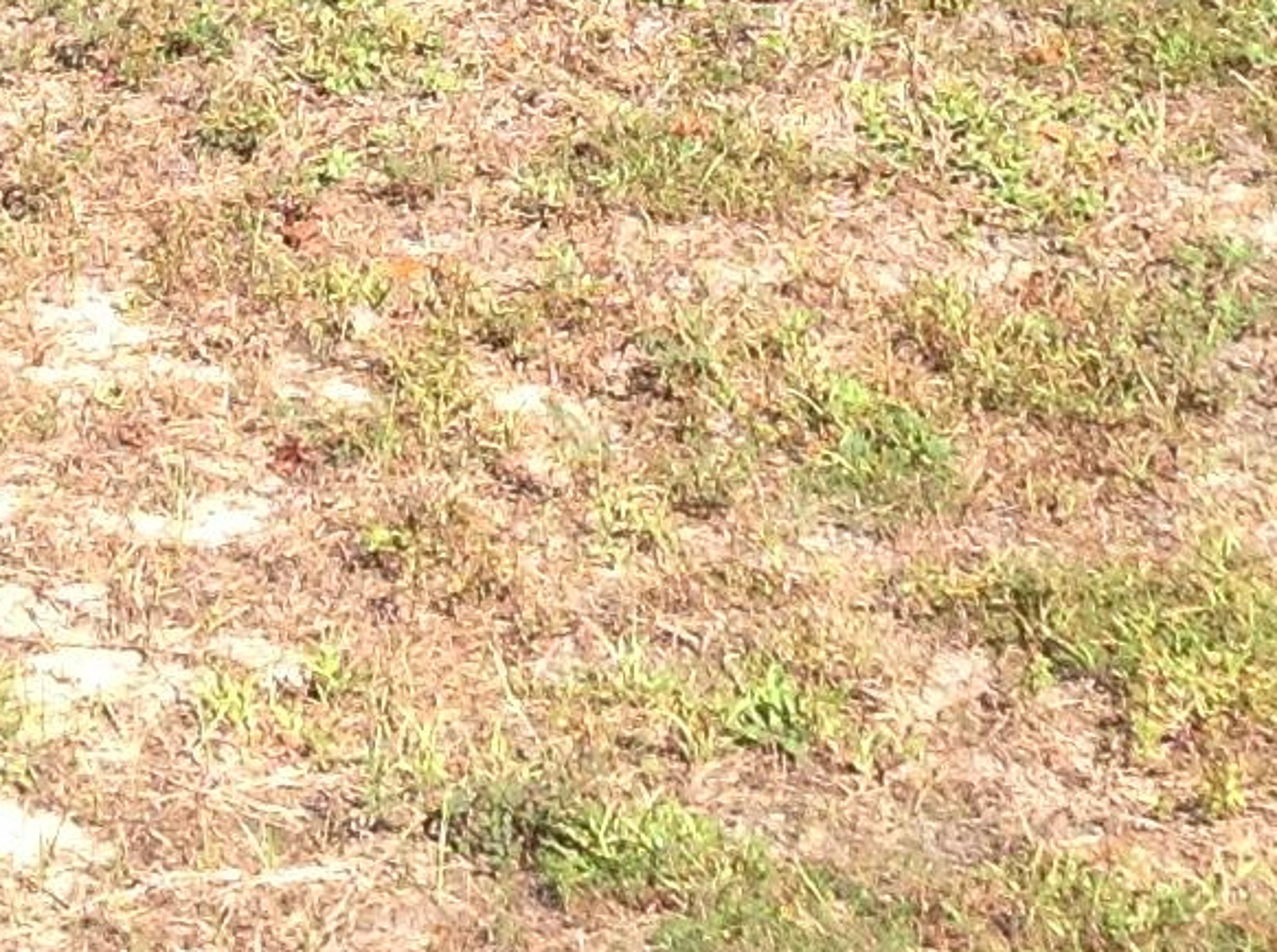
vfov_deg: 9.0
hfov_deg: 12.7
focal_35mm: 156
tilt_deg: -6.3
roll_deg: -0.9
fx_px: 5743
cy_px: -884
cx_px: 829
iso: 50
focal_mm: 4.28
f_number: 2.4
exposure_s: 1/643
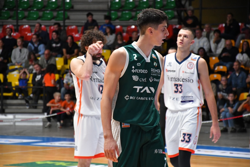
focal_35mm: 174
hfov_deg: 11.8
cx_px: 125
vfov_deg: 7.9
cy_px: 84
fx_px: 1208
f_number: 5.6
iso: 3200
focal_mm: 116
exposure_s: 1/320
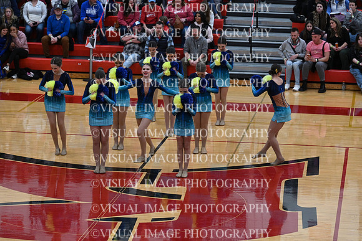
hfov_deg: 15.8
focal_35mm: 130
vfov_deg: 10.6
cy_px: 120
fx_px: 1307
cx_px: 181
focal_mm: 130
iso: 4000
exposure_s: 1/400
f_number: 4
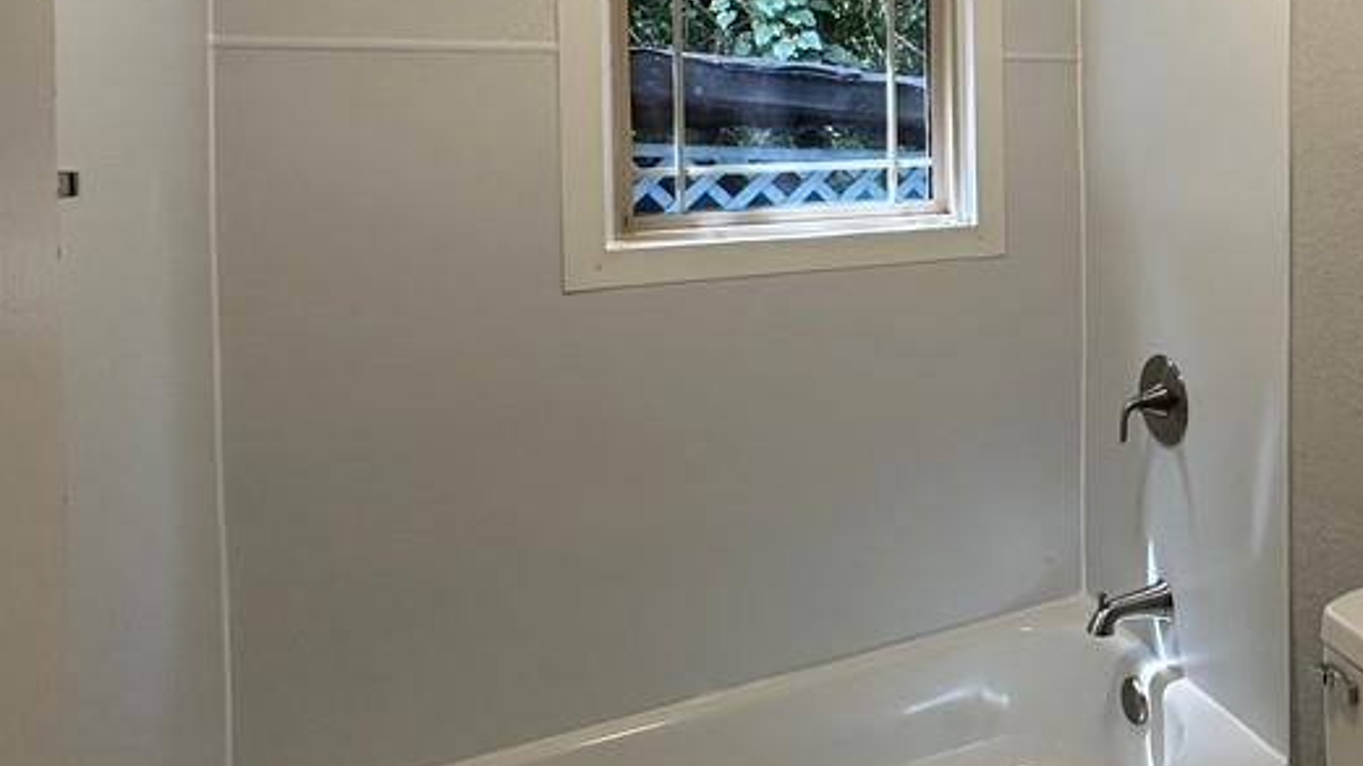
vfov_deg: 37.2
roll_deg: +0.8
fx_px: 1084
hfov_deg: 58.4
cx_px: 1125
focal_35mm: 30
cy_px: 128
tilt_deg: -1.3
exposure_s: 1/99
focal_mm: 2.22
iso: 160
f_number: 2.2
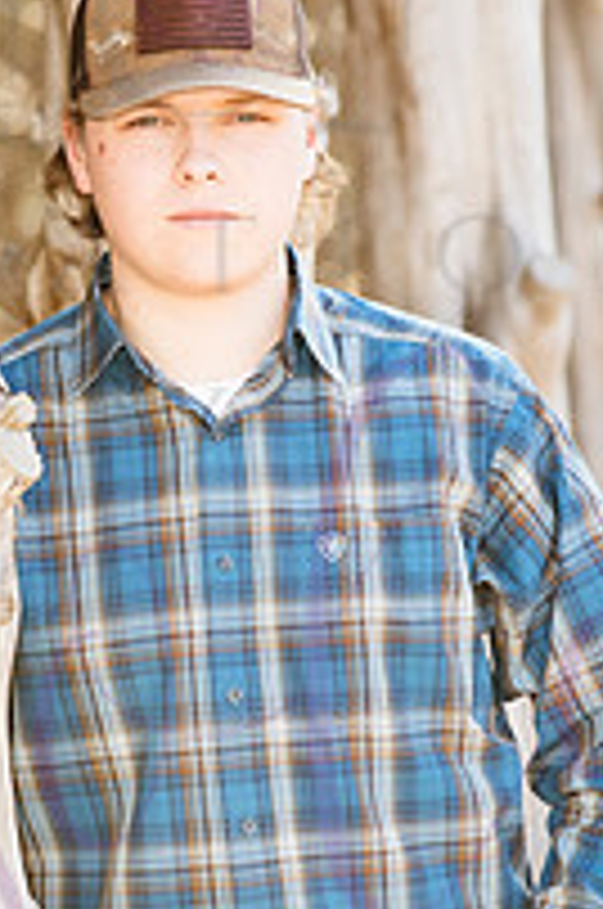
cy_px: 414
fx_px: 8723
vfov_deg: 6.0
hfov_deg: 4.0
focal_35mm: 346
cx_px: 216
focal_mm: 155
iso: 800
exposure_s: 1/800
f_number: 5.6
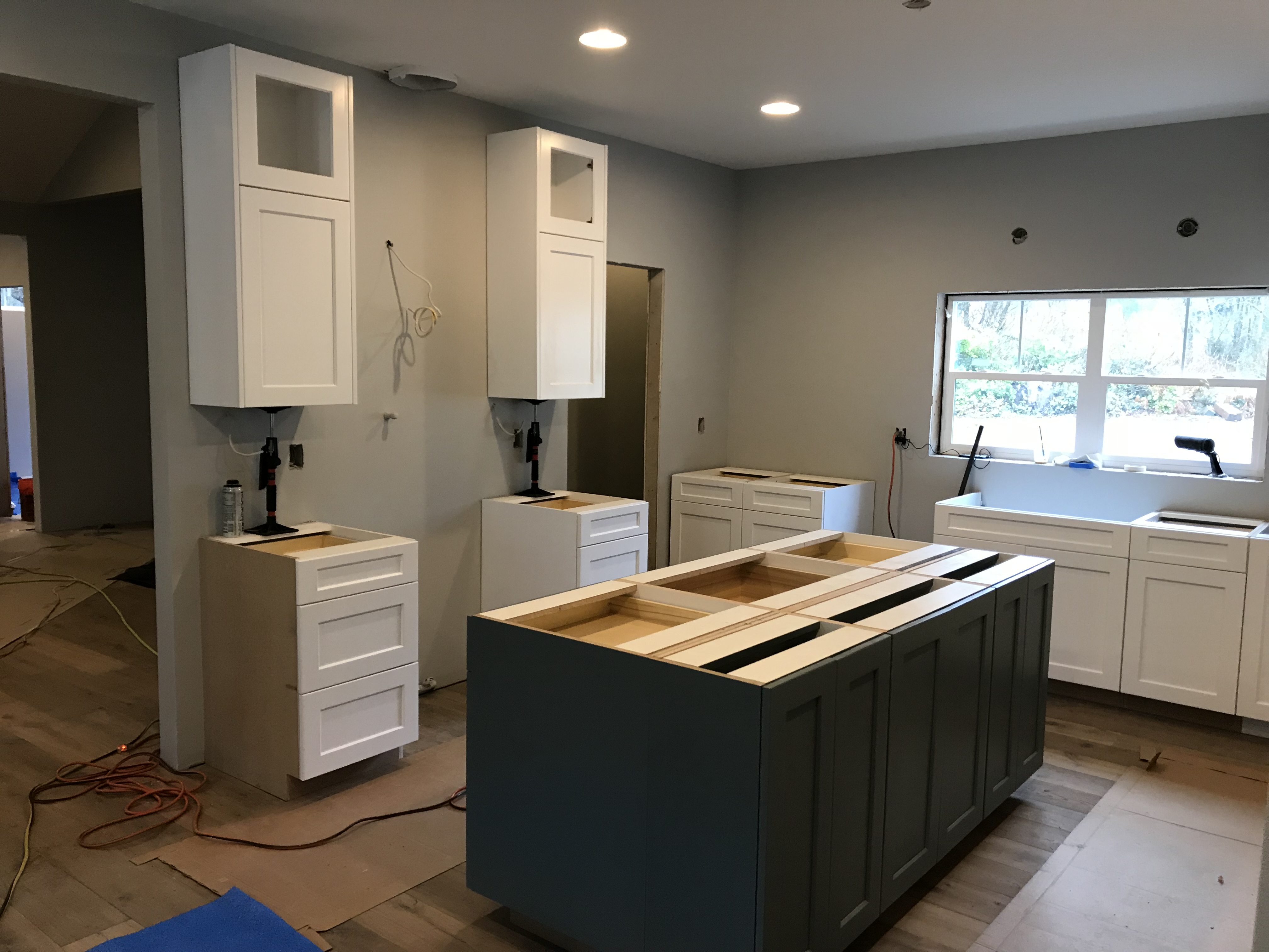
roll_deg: +0.1
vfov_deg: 49.7
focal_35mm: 28
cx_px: 634
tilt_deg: -5.8
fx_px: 1026
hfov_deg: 63.4
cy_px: 476
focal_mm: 3.99
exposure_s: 1/15
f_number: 1.8
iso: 40
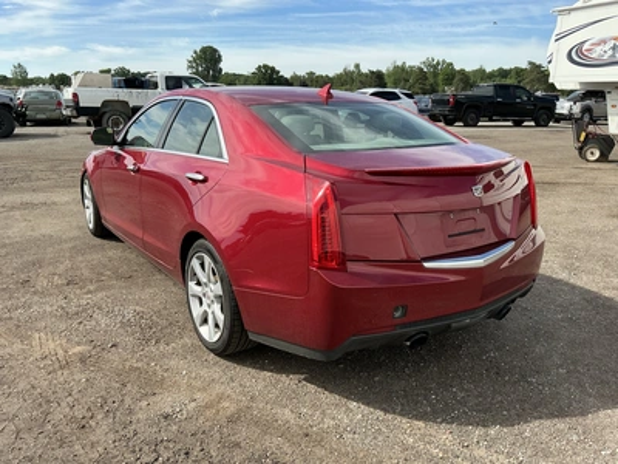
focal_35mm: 28
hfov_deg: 63.4
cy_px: 232
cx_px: 309
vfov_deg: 49.7
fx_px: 500
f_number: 1.8
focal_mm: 3
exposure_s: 1/1076
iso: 25
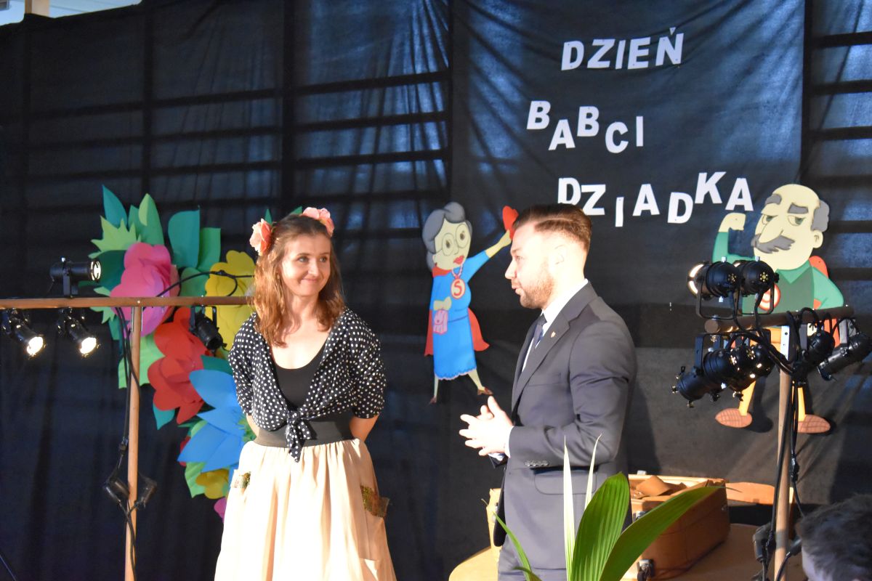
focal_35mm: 82
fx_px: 1998
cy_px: 290
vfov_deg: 16.6
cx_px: 436
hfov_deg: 24.6
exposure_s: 1/60
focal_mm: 55
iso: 6400
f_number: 5.6
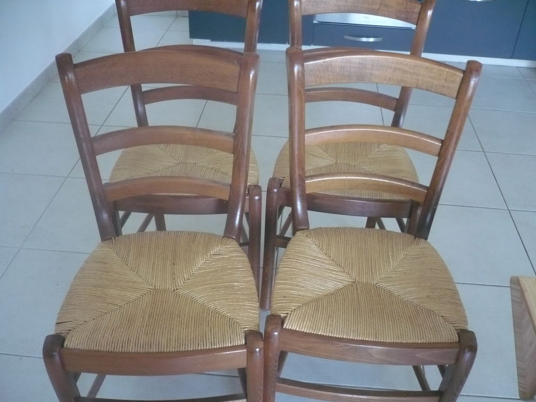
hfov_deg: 52.6
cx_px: 268
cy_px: 201
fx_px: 542
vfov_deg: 40.7
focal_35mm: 35
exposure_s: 1/30
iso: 320
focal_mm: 5.8
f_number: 2.8
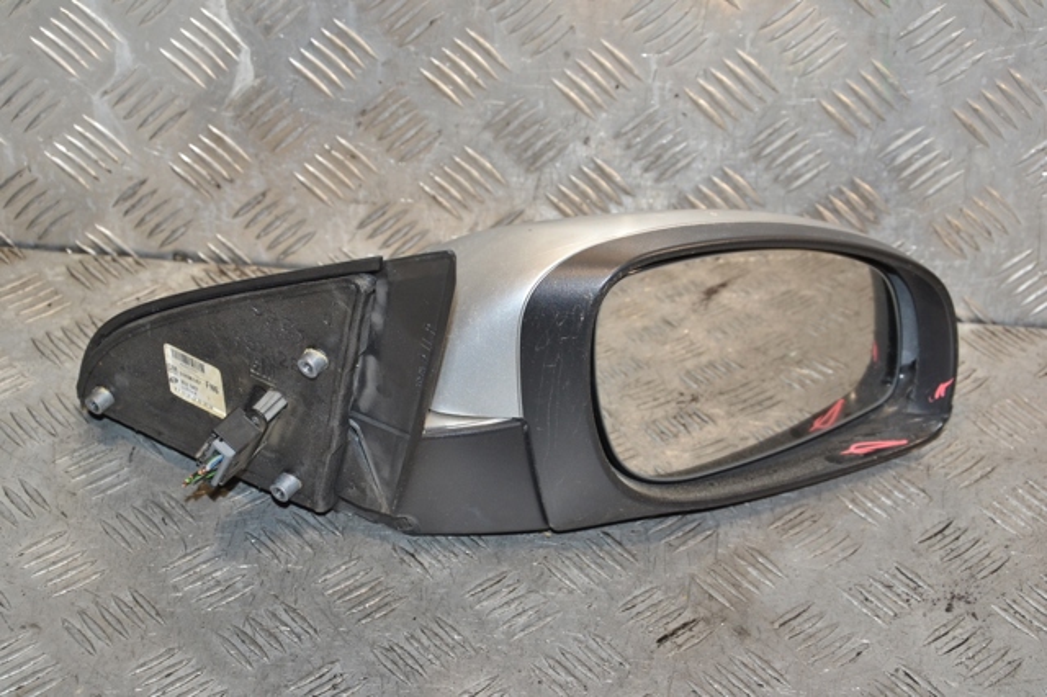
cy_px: 348
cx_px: 524
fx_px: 1962
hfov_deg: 29.9
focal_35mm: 68
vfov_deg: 20.1
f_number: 6.3
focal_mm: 45
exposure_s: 1/200
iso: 800
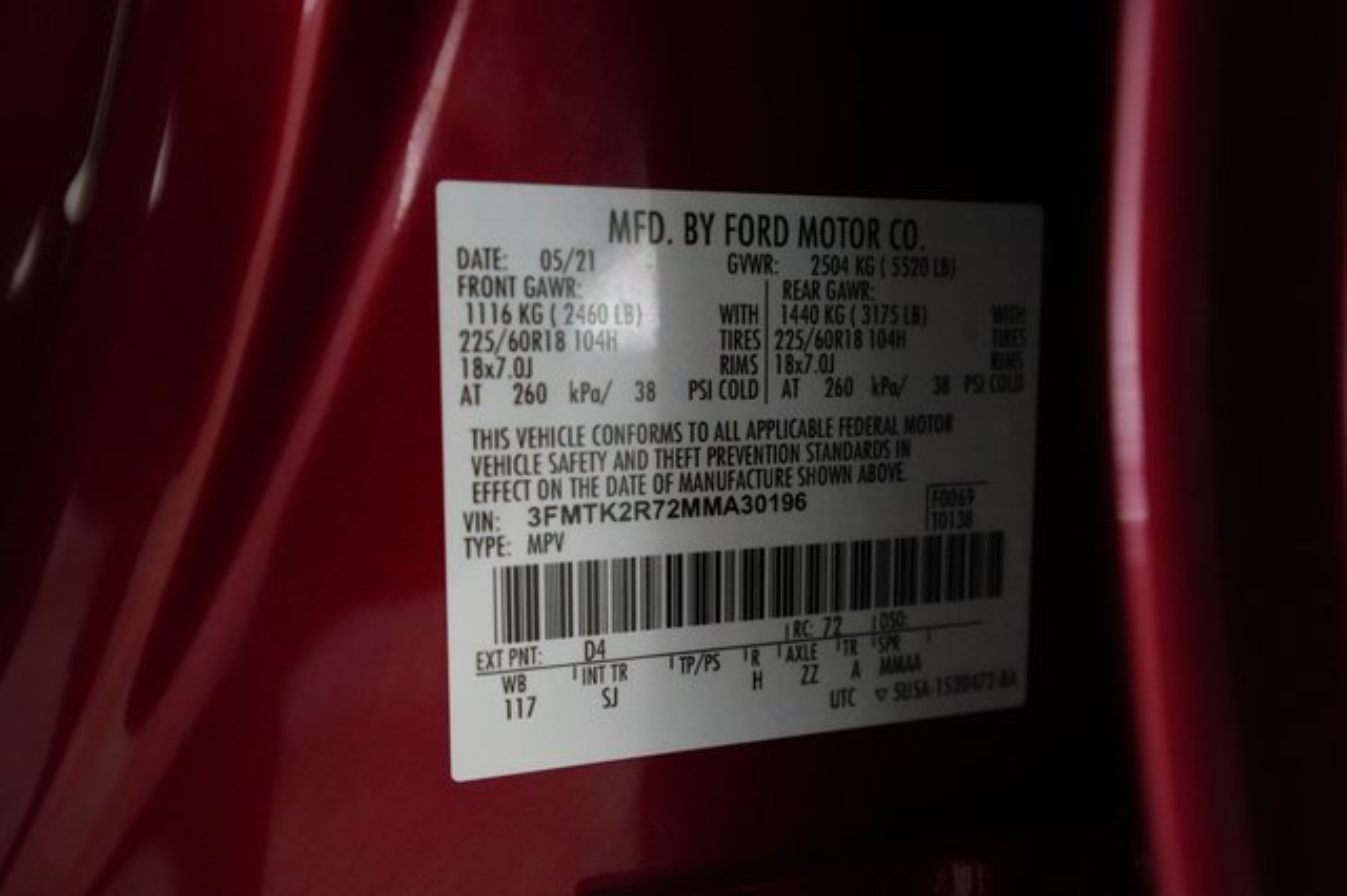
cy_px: 448
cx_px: 674
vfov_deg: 46.4
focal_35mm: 28
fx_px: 1047
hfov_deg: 65.5
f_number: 5
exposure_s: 1/125
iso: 8000
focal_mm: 28
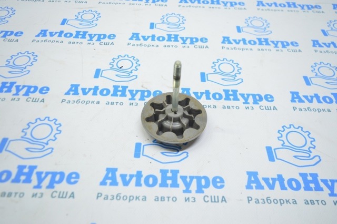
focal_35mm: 27
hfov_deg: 67.4
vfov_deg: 47.8
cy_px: 112
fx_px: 252
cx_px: 168
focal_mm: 18
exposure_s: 1/40
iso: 400
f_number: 3.5
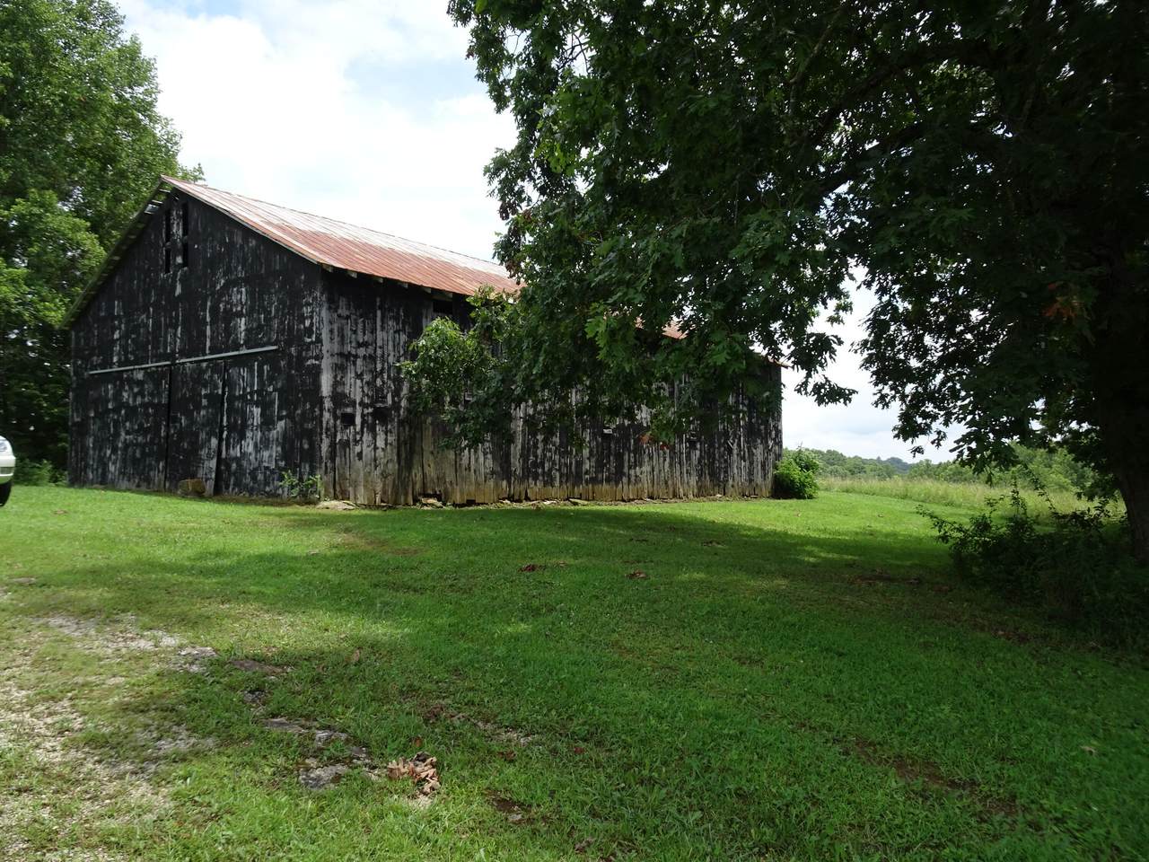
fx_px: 797
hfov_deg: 71.6
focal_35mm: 24
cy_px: 431
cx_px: 574
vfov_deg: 56.8
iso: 80
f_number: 3.5
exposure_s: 1/500
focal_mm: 4.1
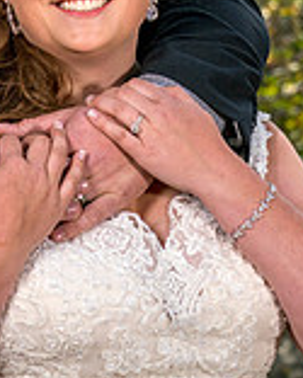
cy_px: 22
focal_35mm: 243
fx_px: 2721
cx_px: -39
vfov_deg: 7.9
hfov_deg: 6.3
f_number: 4.5
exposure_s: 1/2000
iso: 250
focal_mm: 60
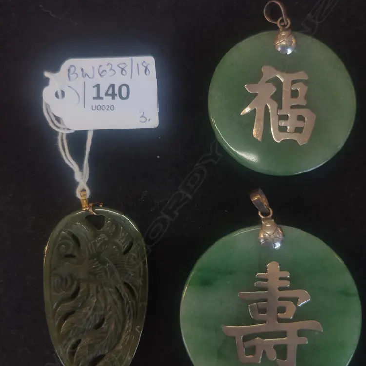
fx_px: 347
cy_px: 190
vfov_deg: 55.6
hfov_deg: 55.6
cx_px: 187
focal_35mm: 29
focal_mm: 5.89
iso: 100
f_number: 1.89
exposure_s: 1/50
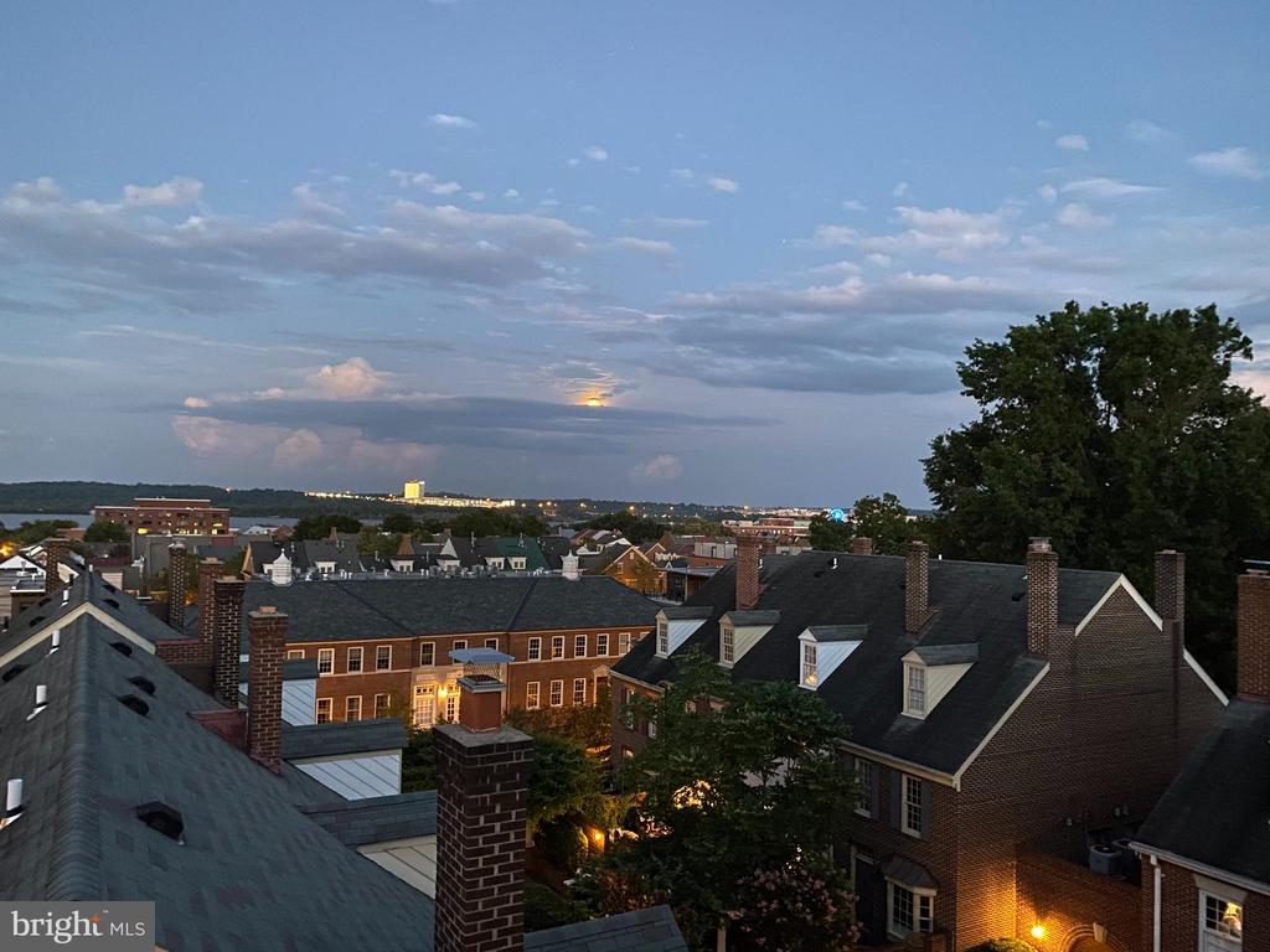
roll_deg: -2.1
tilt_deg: +1.1
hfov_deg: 67.3
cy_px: 476
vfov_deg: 53.1
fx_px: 954
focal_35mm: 26
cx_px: 635
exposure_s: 1/9
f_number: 1.8
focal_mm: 4.25
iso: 500
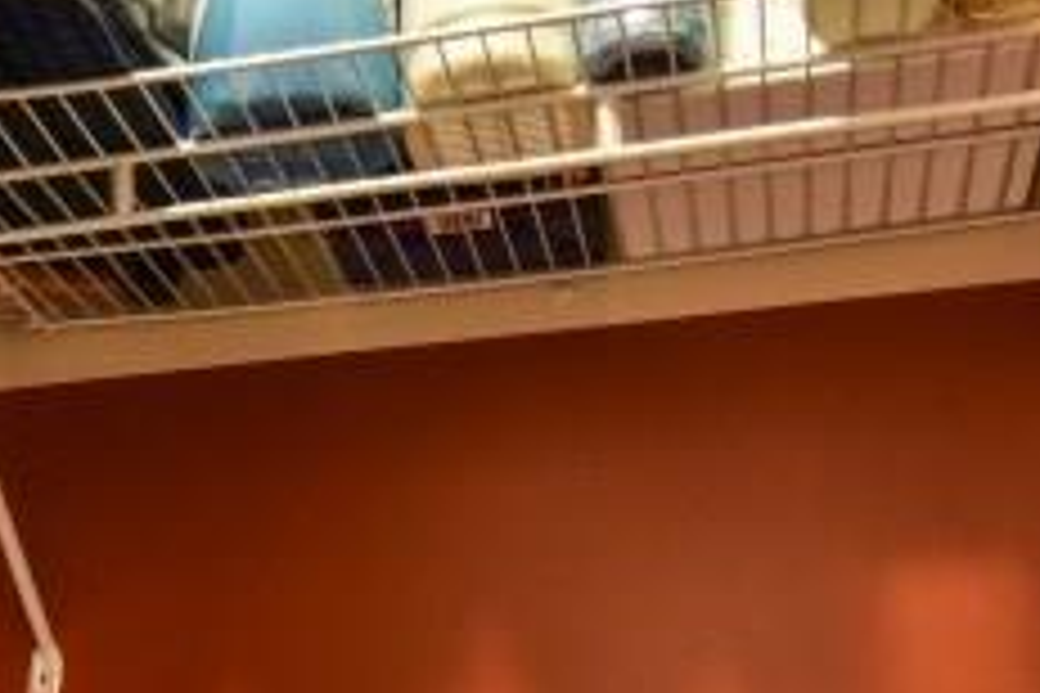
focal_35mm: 71
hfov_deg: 27.4
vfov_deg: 17.0
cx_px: 104
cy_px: 1089
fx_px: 2051
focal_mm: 16
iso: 1600
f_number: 2.8
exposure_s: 1/50
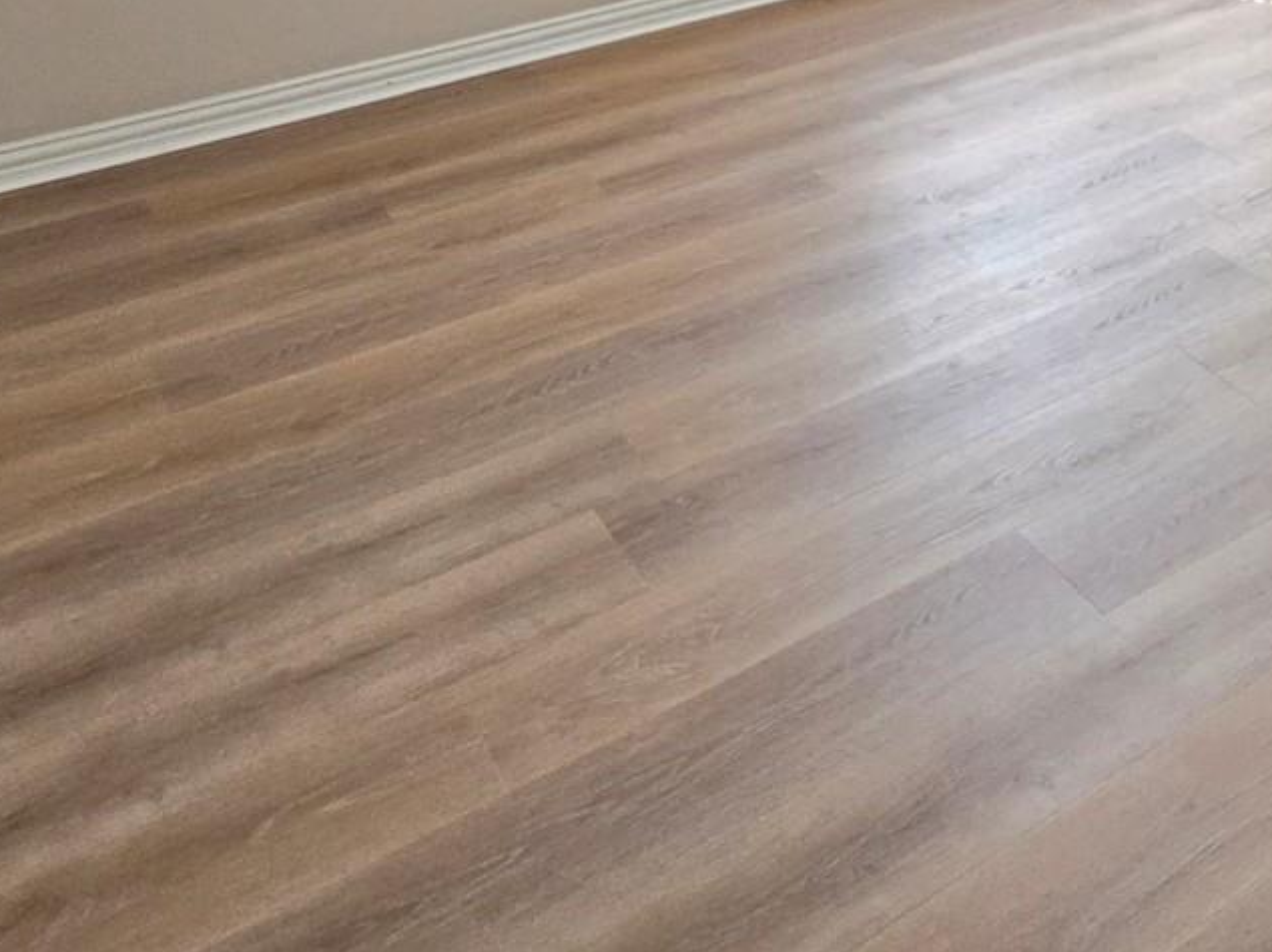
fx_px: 1543
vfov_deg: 24.6
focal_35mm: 42
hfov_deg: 40.5
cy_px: -549
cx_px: 1206
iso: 200
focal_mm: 2.2
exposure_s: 1/120
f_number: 1.9
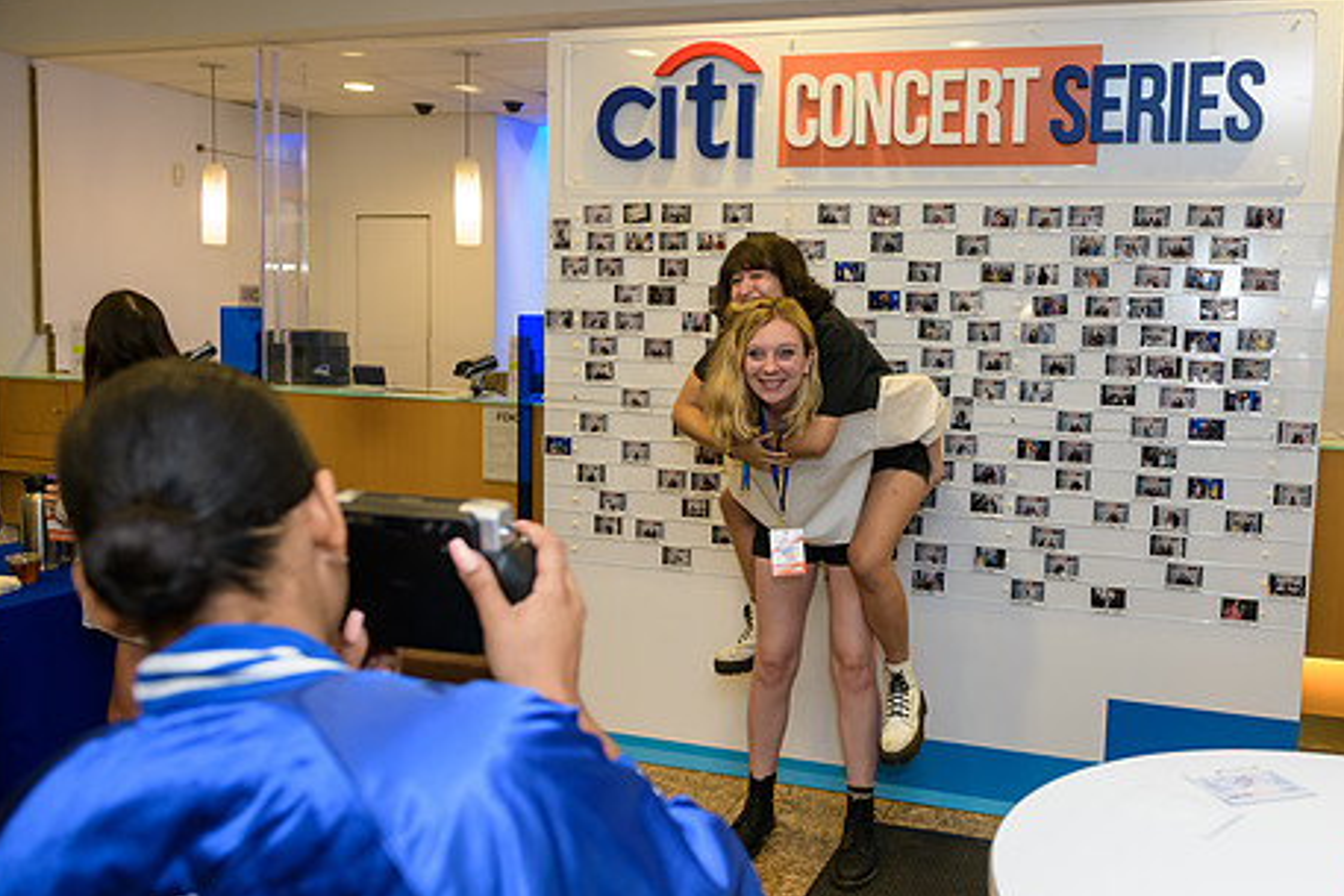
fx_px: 1232
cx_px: 815
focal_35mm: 33
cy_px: 436
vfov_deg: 40.0
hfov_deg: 56.7
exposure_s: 1/125
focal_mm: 26
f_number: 3.2
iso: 400
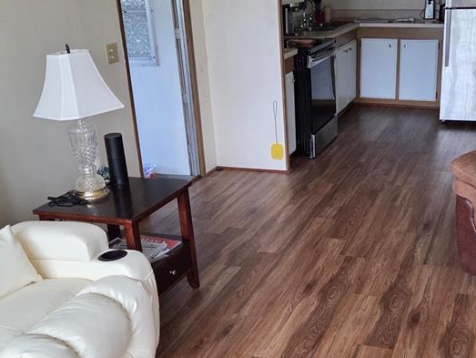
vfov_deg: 32.2
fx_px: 619
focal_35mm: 45
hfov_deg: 41.6
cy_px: 189
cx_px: 310
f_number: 1.8
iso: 200
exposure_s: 1/180
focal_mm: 5.4
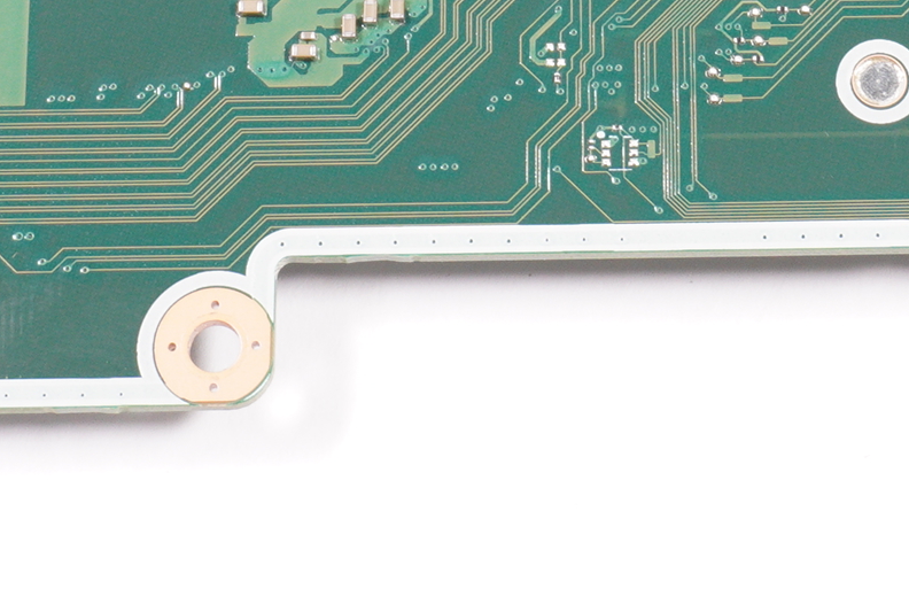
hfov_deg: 12.0
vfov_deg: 7.8
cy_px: -446
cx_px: 743
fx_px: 4312
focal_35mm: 171
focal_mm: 30
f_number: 5.6
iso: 500
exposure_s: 1/80
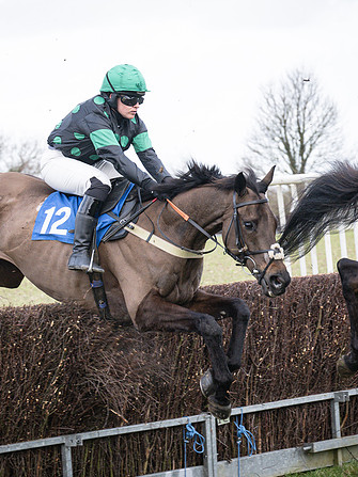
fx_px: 2552
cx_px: 293
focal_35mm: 185
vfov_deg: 10.7
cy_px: 239
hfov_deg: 8.0
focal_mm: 70
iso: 400
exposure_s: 1/1000
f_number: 4
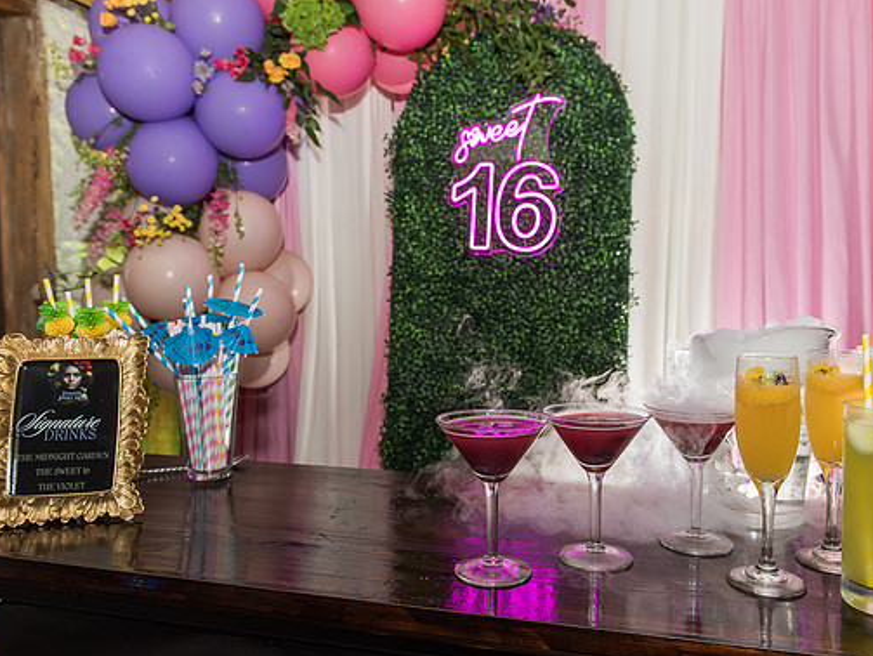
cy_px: 336
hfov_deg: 63.4
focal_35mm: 28
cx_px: 456
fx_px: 707
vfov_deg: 49.8
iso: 800
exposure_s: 1/125
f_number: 5.6
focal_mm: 24
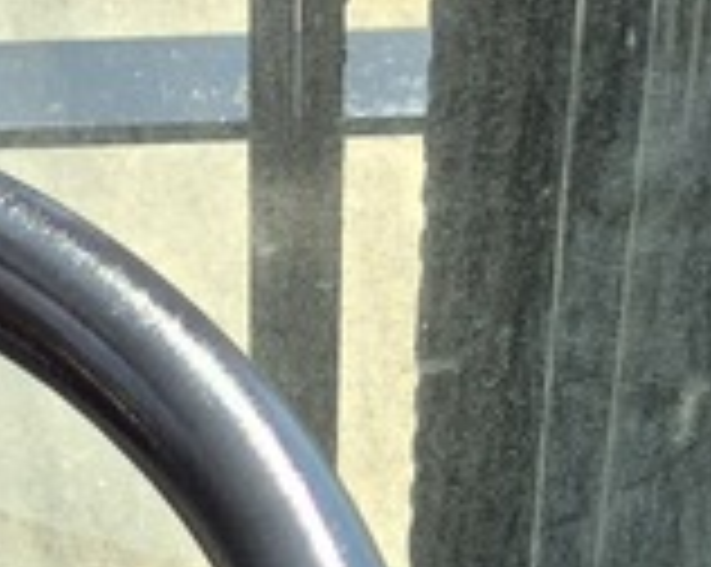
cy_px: 1647
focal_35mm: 142
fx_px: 2984
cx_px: 297
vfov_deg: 9.0
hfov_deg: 13.6
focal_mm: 5.4
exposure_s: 1/448
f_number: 1.8
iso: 25
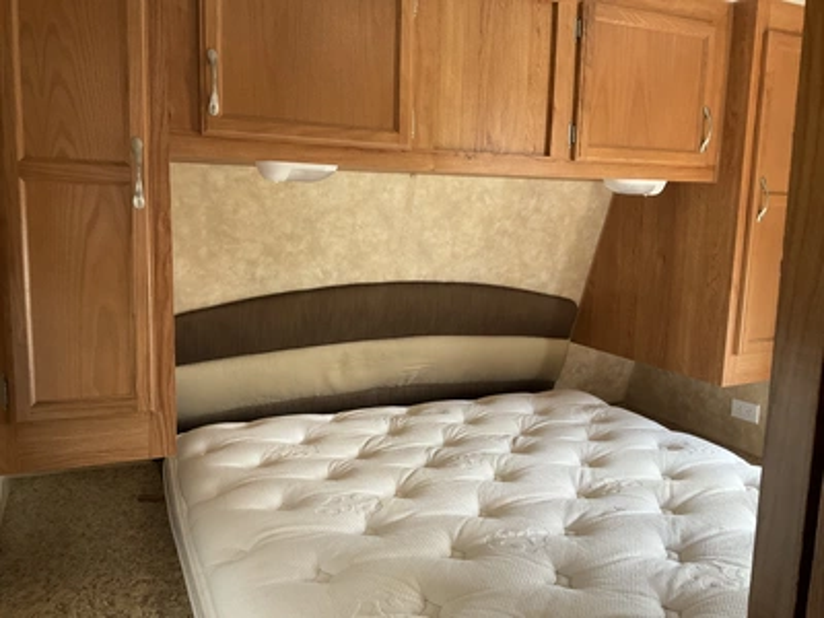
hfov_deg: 61.7
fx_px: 690
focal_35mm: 29
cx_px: 412
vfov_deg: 48.2
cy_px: 309
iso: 80
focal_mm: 3
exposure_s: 1/60
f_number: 1.8
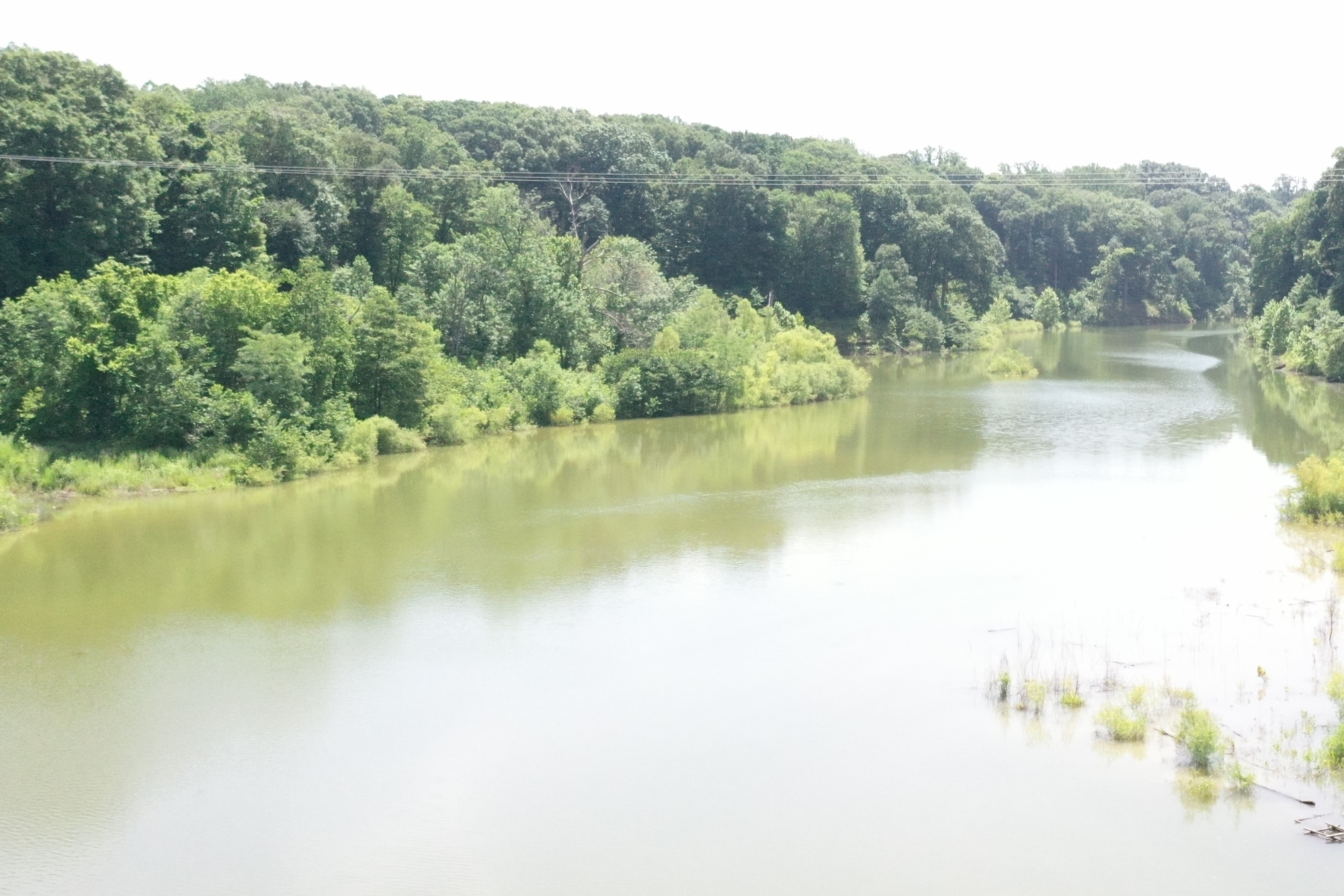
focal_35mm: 43
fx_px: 1605
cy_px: 260
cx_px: 835
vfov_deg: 30.8
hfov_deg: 45.1
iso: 1600
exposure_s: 1/5000
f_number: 3.5
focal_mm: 10.26
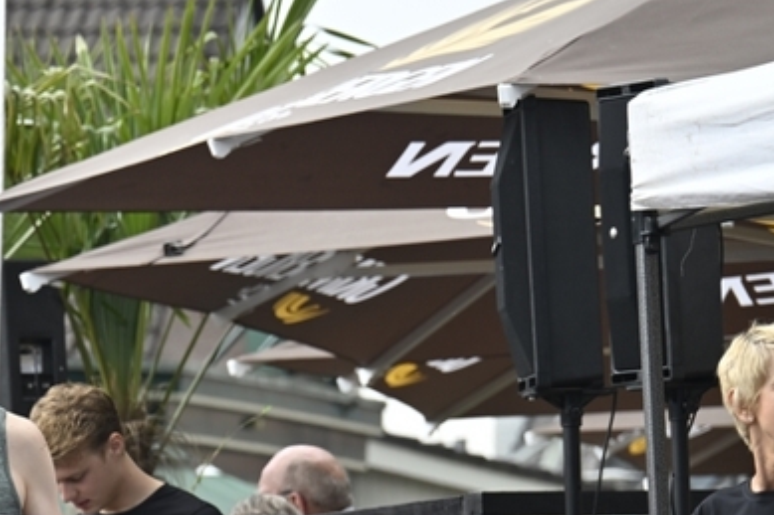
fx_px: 10143
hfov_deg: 4.4
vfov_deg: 2.9
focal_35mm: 472
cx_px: -161
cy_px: 554
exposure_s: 1/160
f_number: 7.6
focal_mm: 185
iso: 140
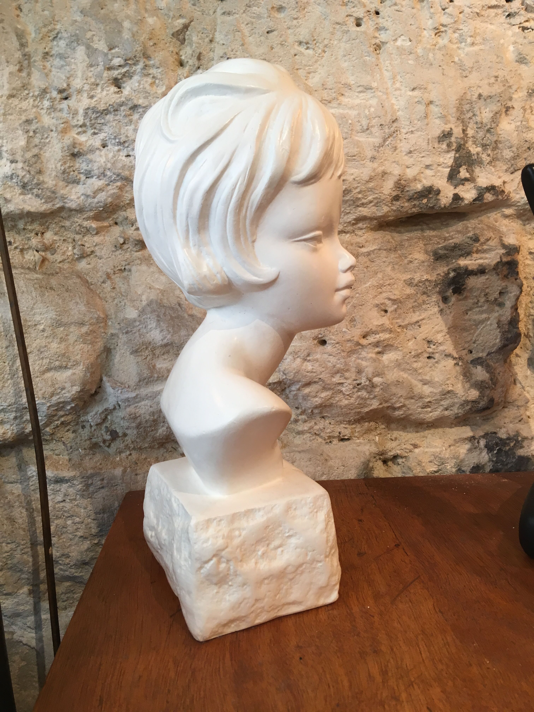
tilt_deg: -9.9
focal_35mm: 29
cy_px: 356
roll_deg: +2.5
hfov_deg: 48.2
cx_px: 267
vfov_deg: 61.7
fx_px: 596
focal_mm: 4.15
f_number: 2.2
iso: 40
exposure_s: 1/33
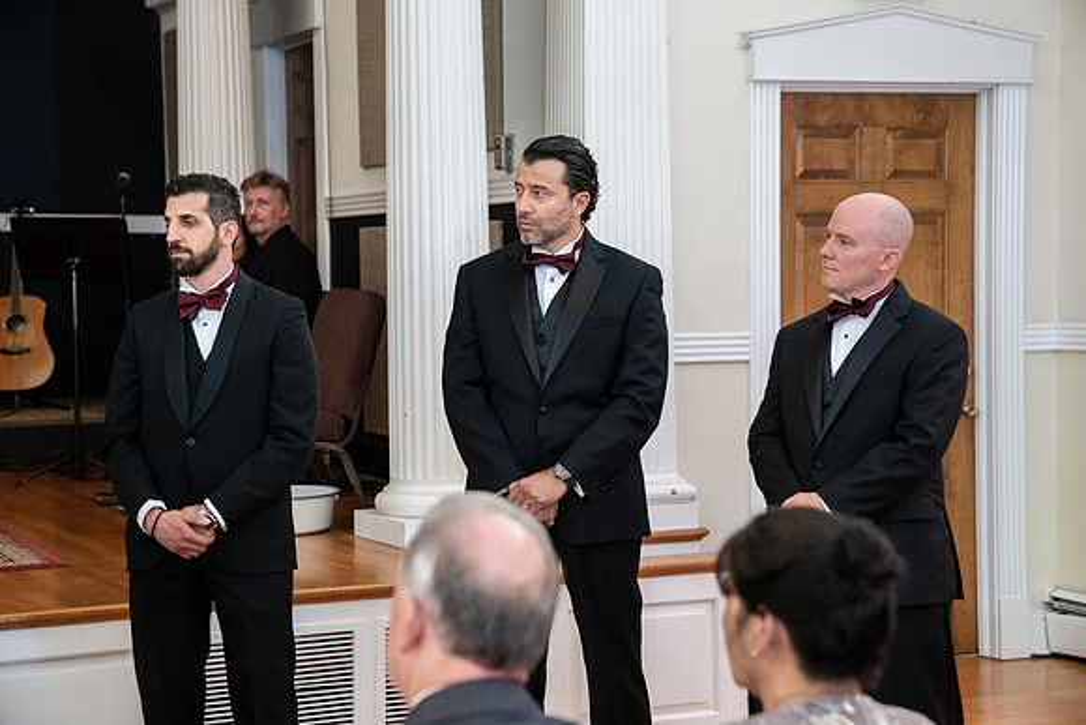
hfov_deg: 28.8
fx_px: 2112
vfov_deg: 19.5
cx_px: 543
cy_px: 362
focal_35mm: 70
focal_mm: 70
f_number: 4
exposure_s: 1/200
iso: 8000
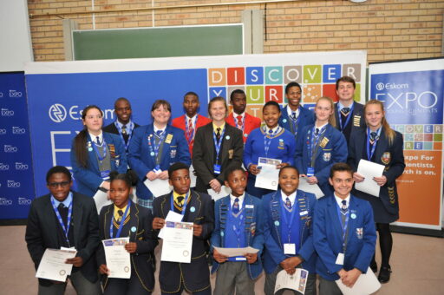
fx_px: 357
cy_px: 148
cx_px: 222
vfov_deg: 44.9
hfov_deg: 63.7
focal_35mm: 29
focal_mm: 29
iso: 200
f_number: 3.2
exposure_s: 1/60
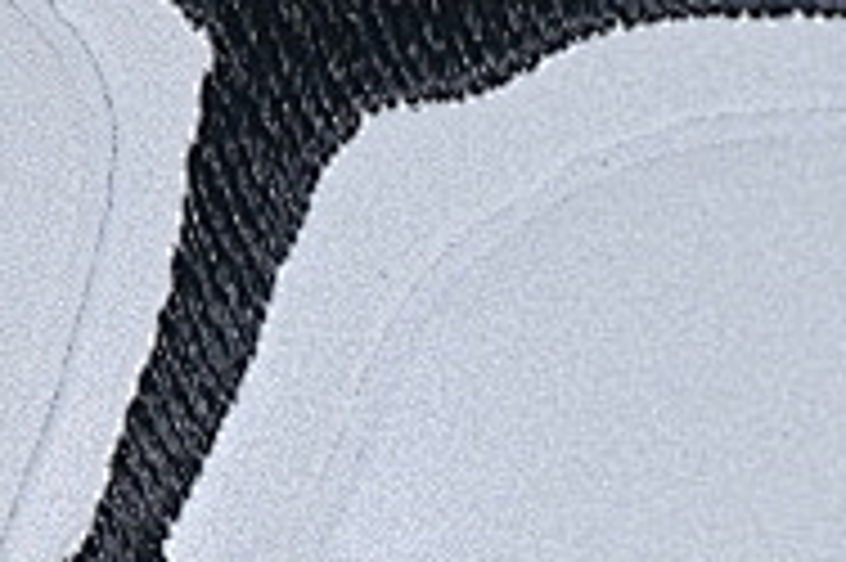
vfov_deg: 3.2
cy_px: 540
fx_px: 10119
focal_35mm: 431
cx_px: -486
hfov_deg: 4.7
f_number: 6.3
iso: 160
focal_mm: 50
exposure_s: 1/50
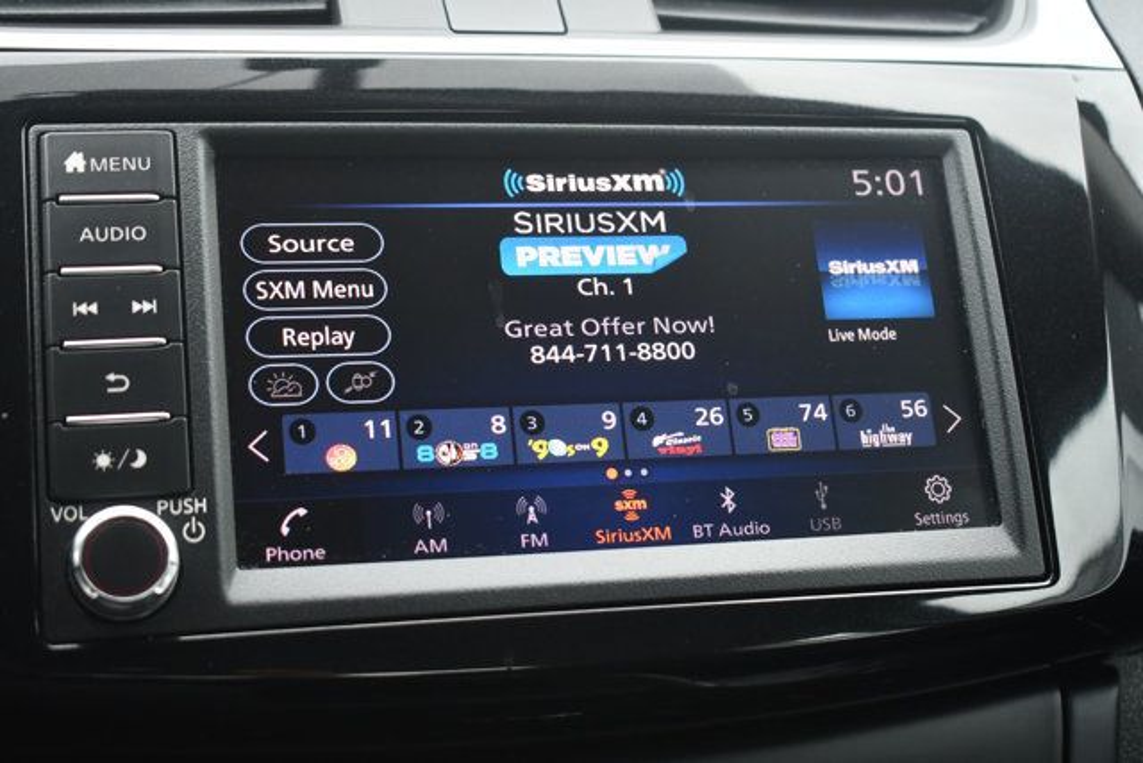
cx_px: 572
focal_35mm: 57
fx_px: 1810
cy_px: 382
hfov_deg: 35.0
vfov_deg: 23.8
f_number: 4.8
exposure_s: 1/125
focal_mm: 38
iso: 1250
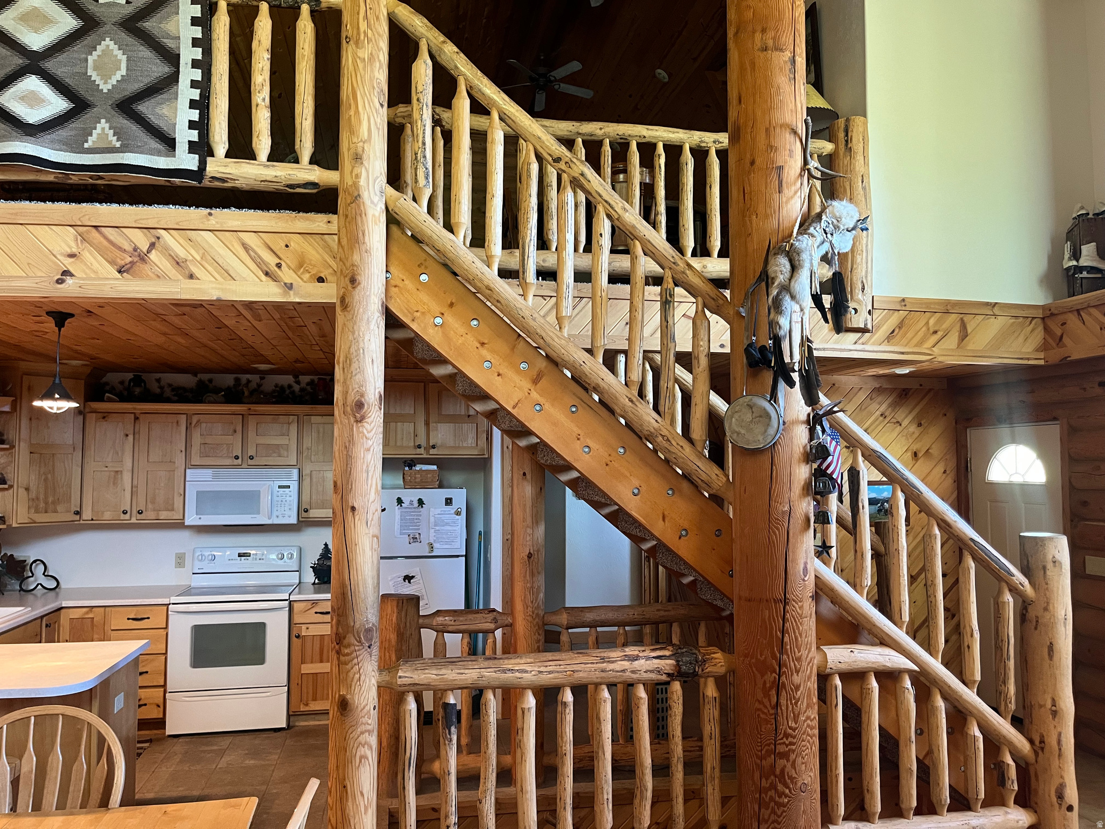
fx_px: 830
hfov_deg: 67.3
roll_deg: +0.3
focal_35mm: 26
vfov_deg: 53.1
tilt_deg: +2.9
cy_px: 414
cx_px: 552
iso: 320
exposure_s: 1/60
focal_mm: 5.1
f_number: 1.6
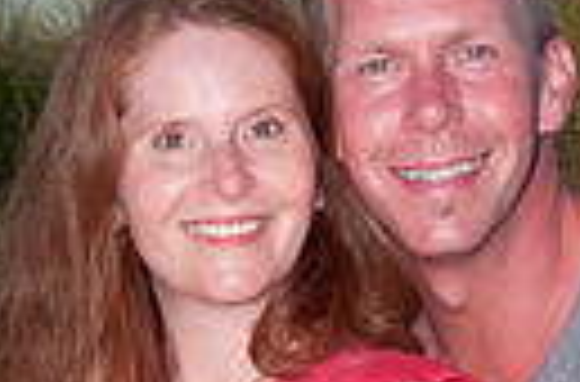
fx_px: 4992
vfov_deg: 4.4
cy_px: 330
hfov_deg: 6.6
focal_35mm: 311
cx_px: 121
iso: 100
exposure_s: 1/250
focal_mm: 46
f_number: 10
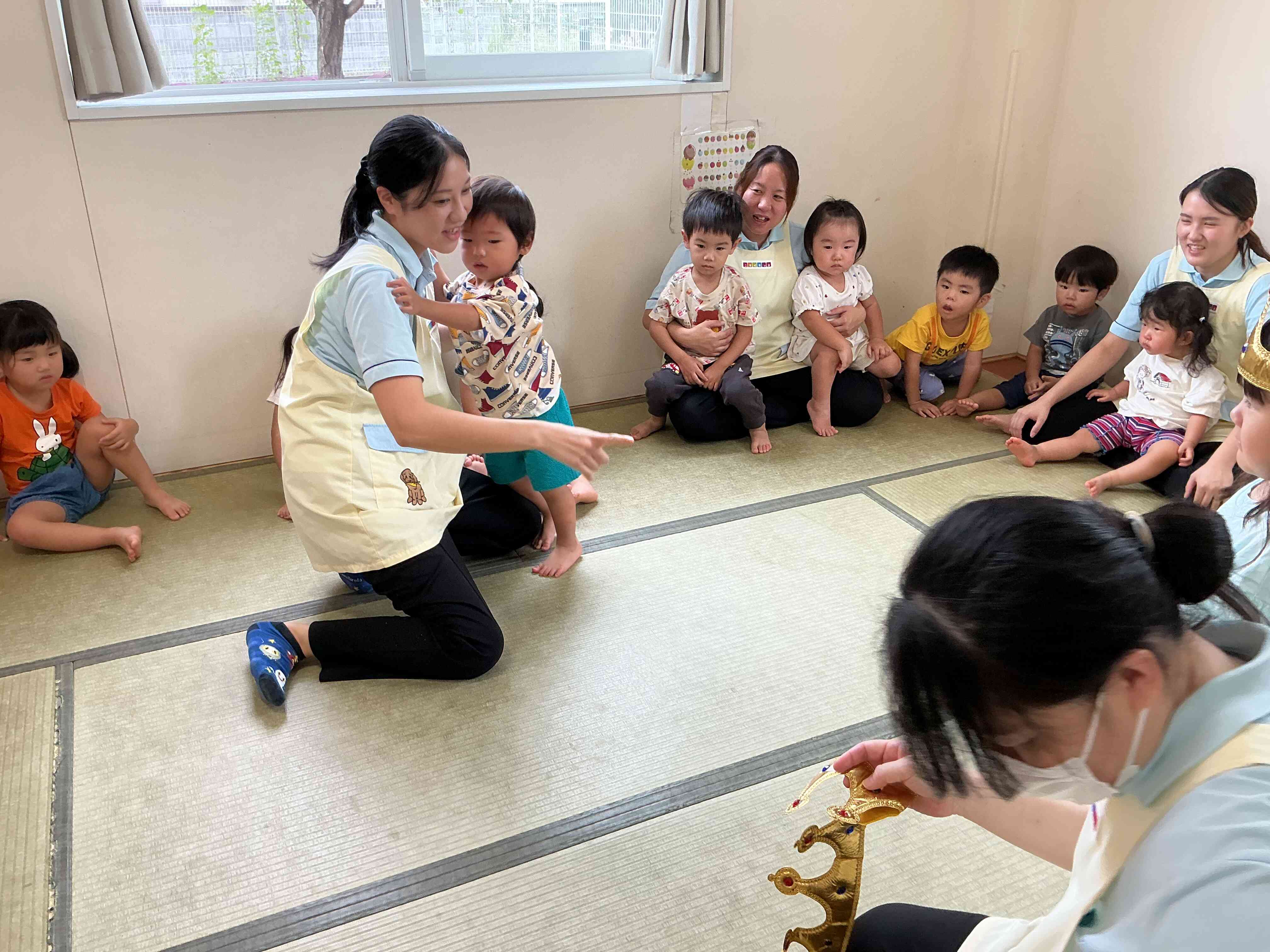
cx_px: 635
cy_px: 476
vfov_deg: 48.2
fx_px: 1064
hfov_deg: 61.7
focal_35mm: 29
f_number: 1.8
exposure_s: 1/100
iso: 64
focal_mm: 3
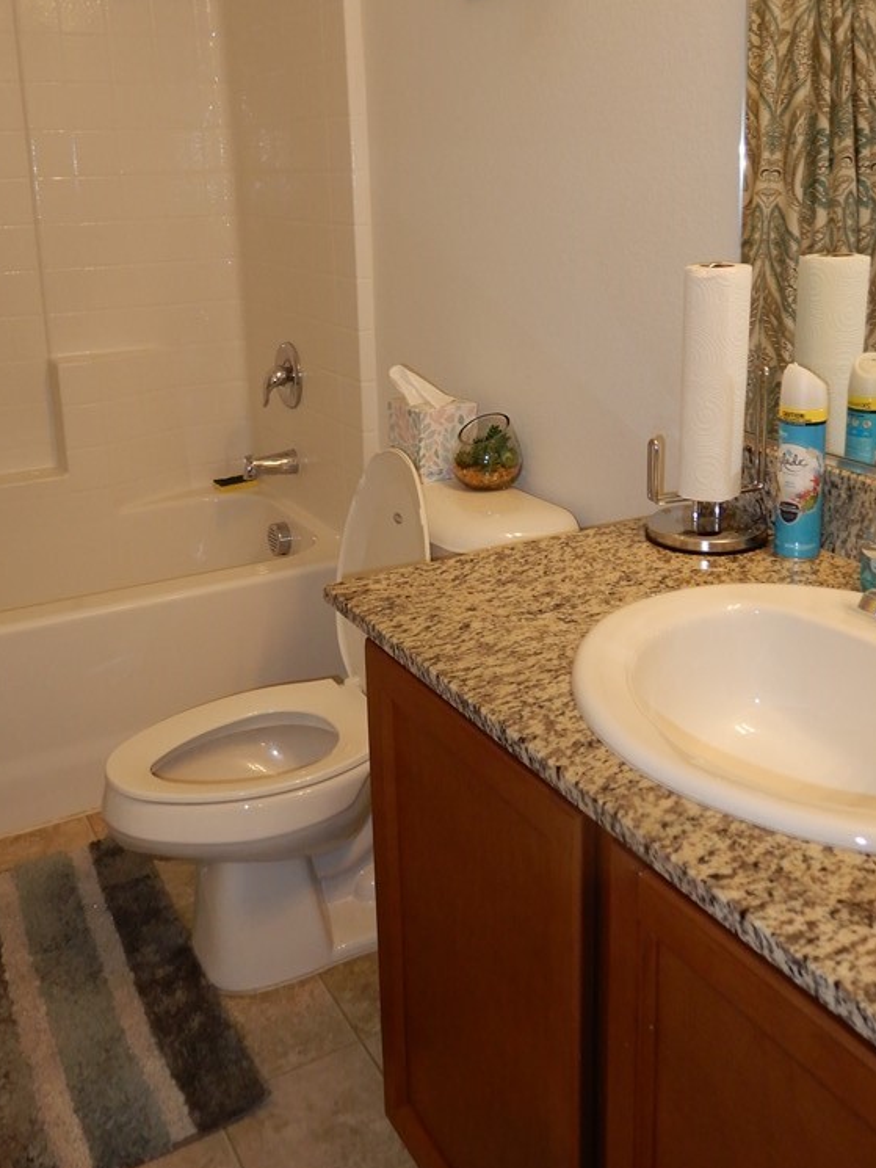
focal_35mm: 33
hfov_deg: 42.9
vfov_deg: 54.7
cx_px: 459
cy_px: 439
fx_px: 1113
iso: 200
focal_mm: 4.3
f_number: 3.4
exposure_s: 1/30
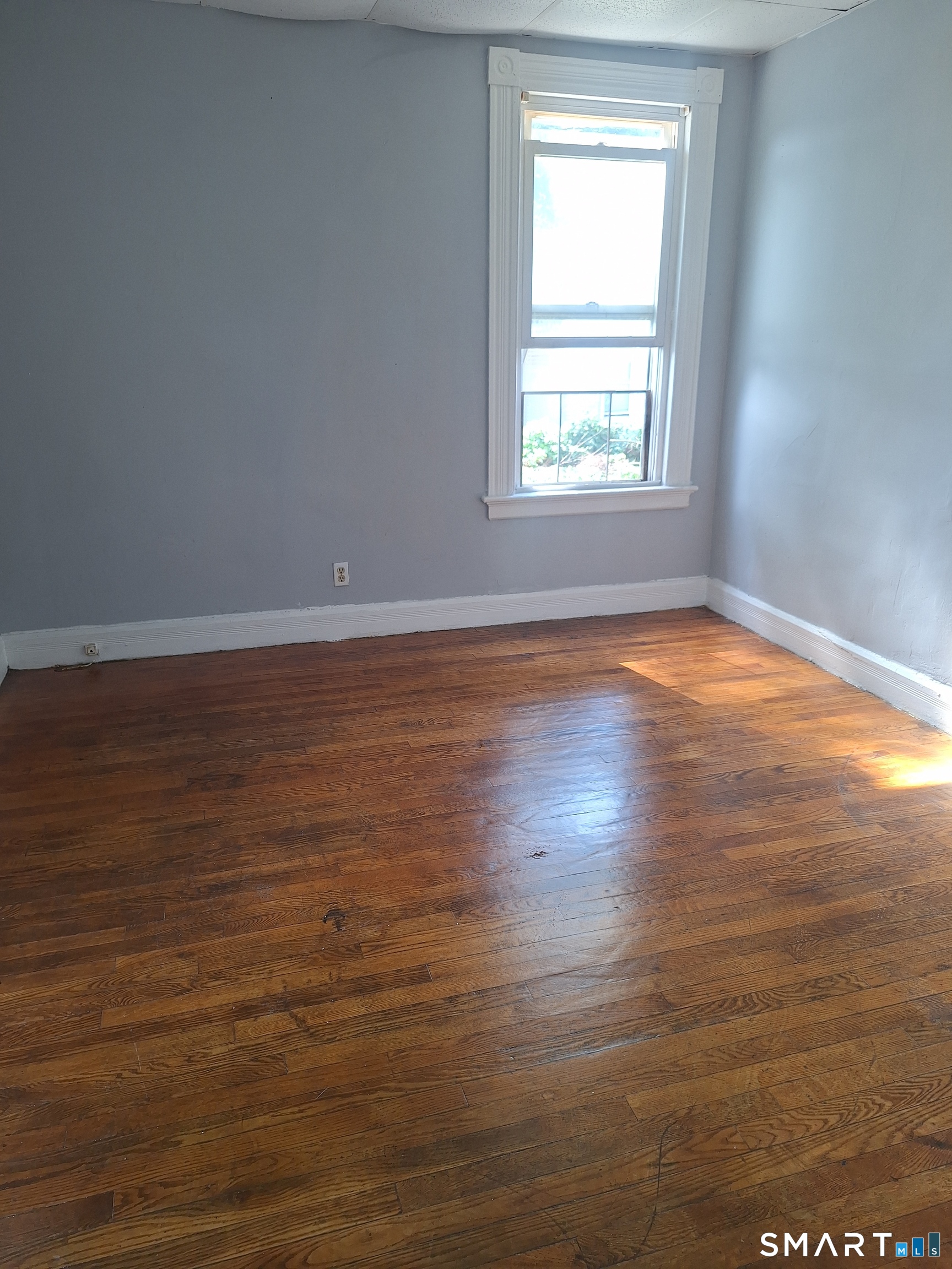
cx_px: 476
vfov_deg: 73.9
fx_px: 843
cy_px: 634
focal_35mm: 23
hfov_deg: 58.9
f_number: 1.8
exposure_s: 1/60
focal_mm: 5.54
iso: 64
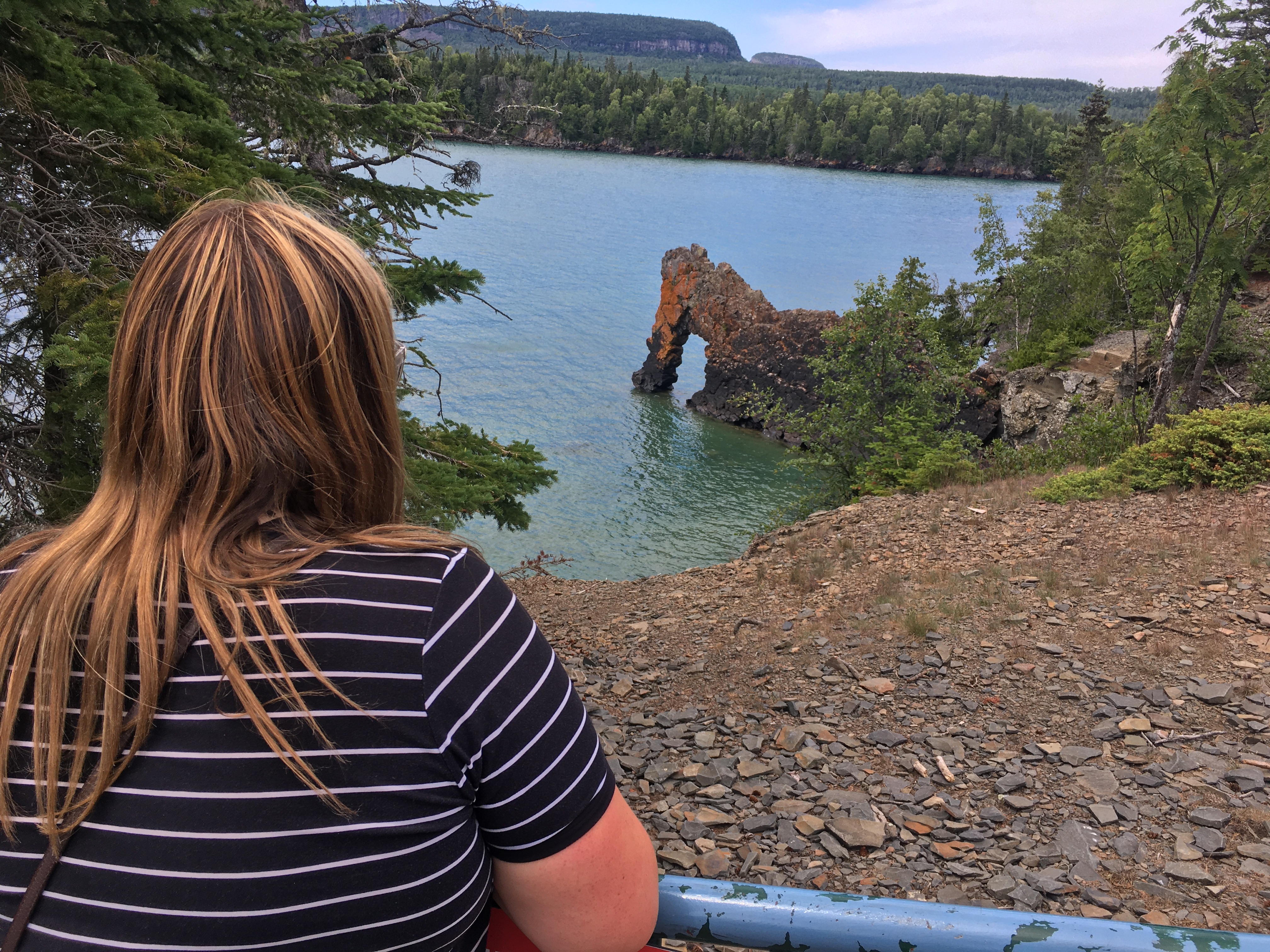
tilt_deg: -18.5
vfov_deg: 48.2
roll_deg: -3.3
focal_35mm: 29
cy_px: 476
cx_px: 635
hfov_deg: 61.7
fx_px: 1064
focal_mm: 4.15
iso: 25
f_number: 2.2
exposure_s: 1/641
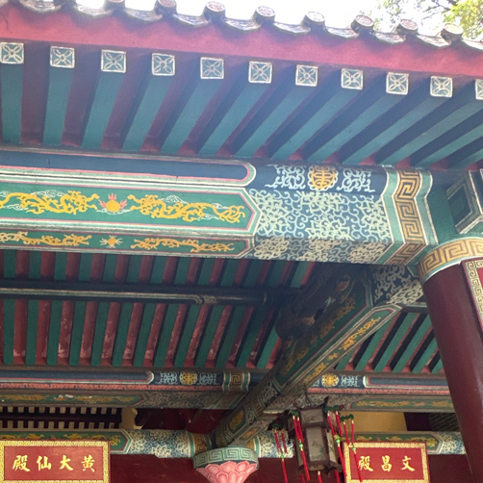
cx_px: 62
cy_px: 453
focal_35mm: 37
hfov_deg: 41.8
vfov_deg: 40.7
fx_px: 584
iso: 200
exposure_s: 1/100
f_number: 2.2
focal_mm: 2.22
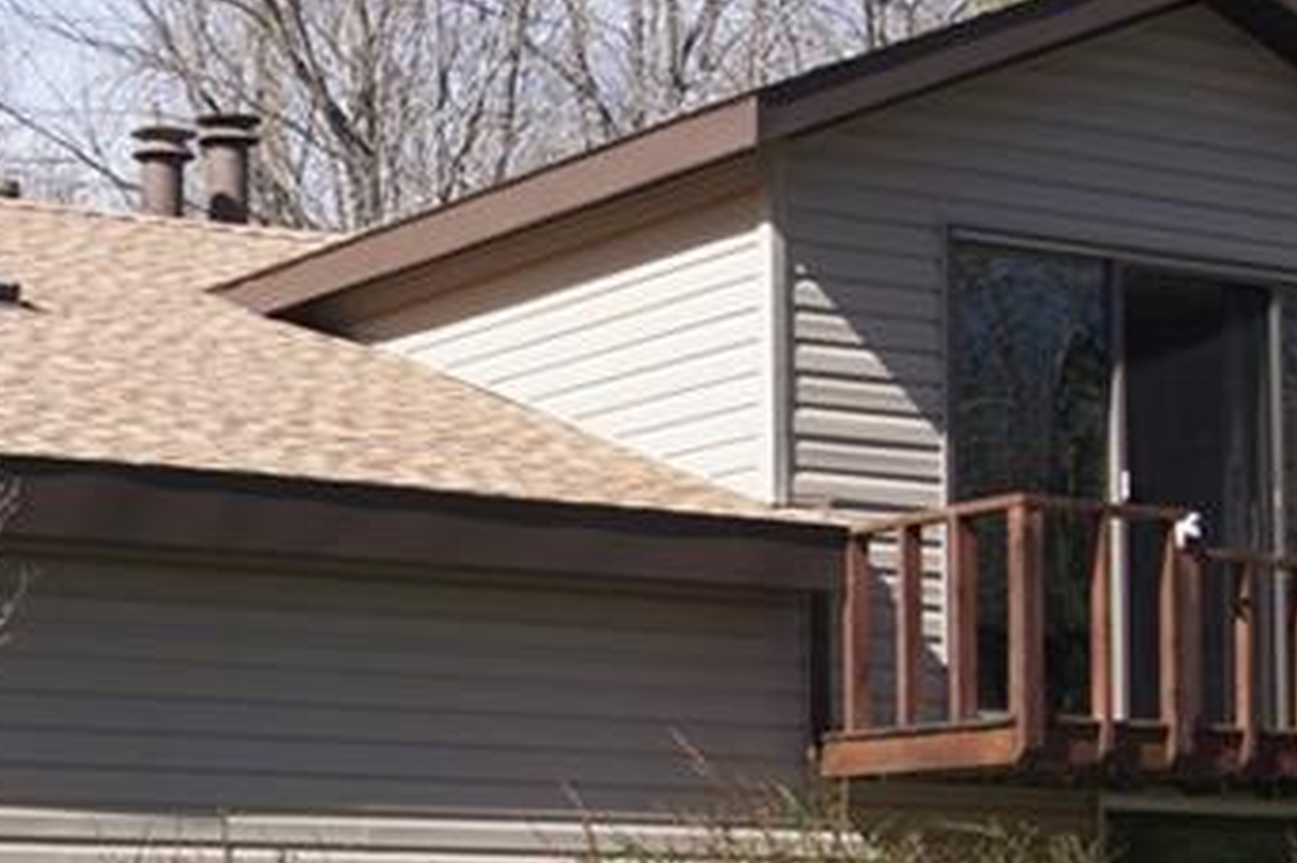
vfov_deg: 13.7
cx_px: 217
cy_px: 760
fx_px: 3565
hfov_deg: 20.3
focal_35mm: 99
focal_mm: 22
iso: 100
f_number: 8
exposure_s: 1/160
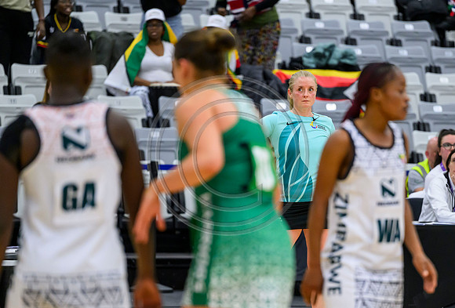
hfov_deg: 7.4
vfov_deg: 5.0
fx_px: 3511
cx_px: 284
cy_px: 199
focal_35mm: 276
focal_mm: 200
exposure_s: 1/1000
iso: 4000
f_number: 3.2
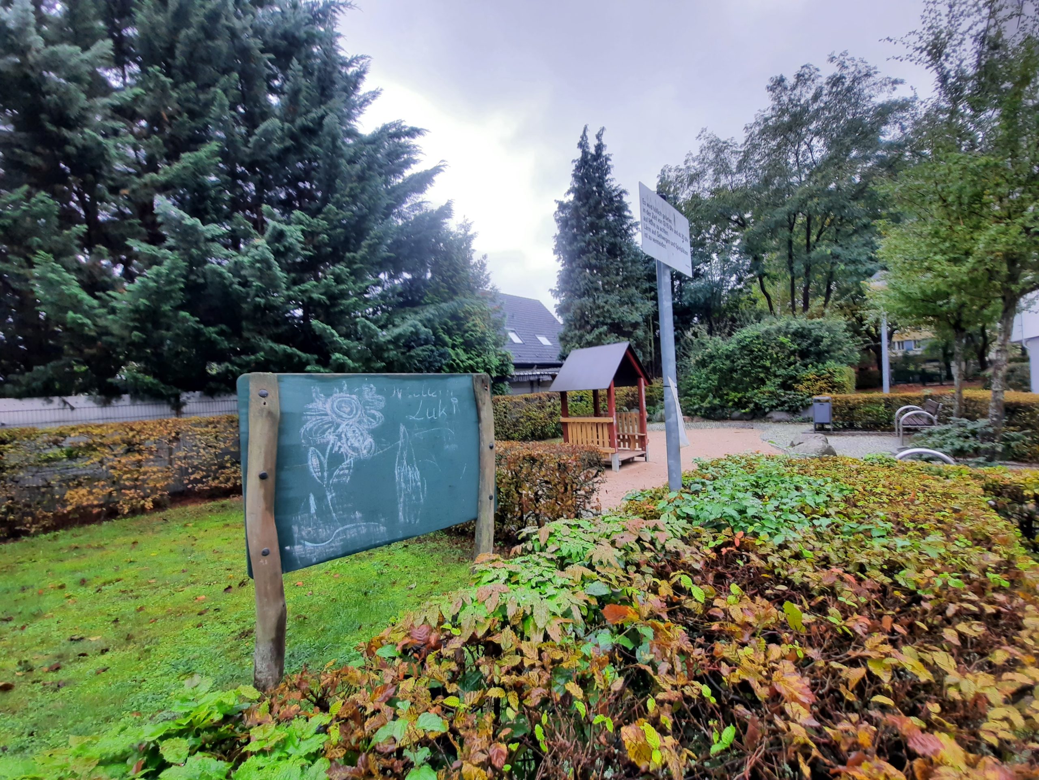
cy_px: 390
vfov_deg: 89.9
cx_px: 520
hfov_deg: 106.2
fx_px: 390
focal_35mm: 13
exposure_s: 1/50
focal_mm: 1.74
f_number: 2.2
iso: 50
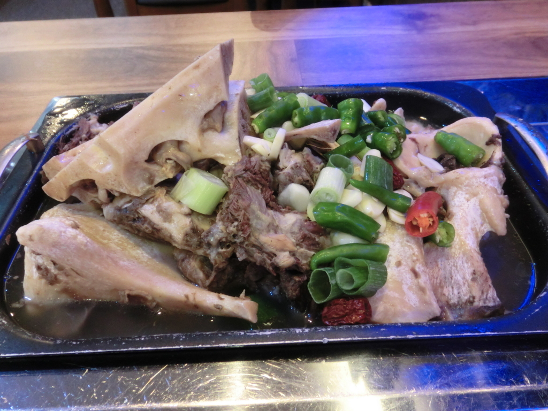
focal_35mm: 28
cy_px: 206
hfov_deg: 63.4
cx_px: 274
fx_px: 443
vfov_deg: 49.7
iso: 800
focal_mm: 5
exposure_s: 1/15
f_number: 3
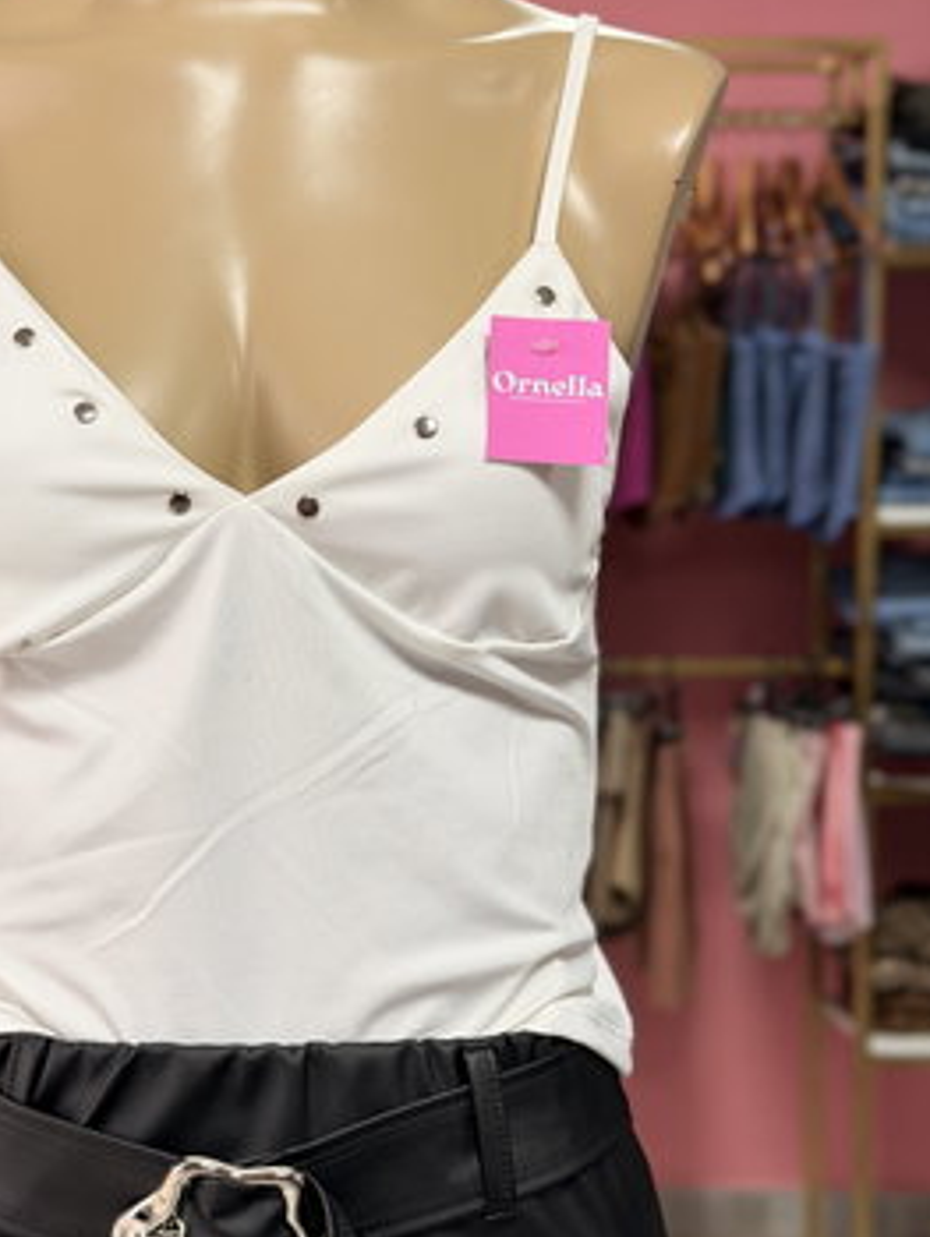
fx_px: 2612
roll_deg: +0.0
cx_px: 248
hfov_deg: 20.1
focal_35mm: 73
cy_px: 606
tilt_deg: -5.2
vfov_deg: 26.7
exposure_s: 1/101
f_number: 1.78
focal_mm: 6.76
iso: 100
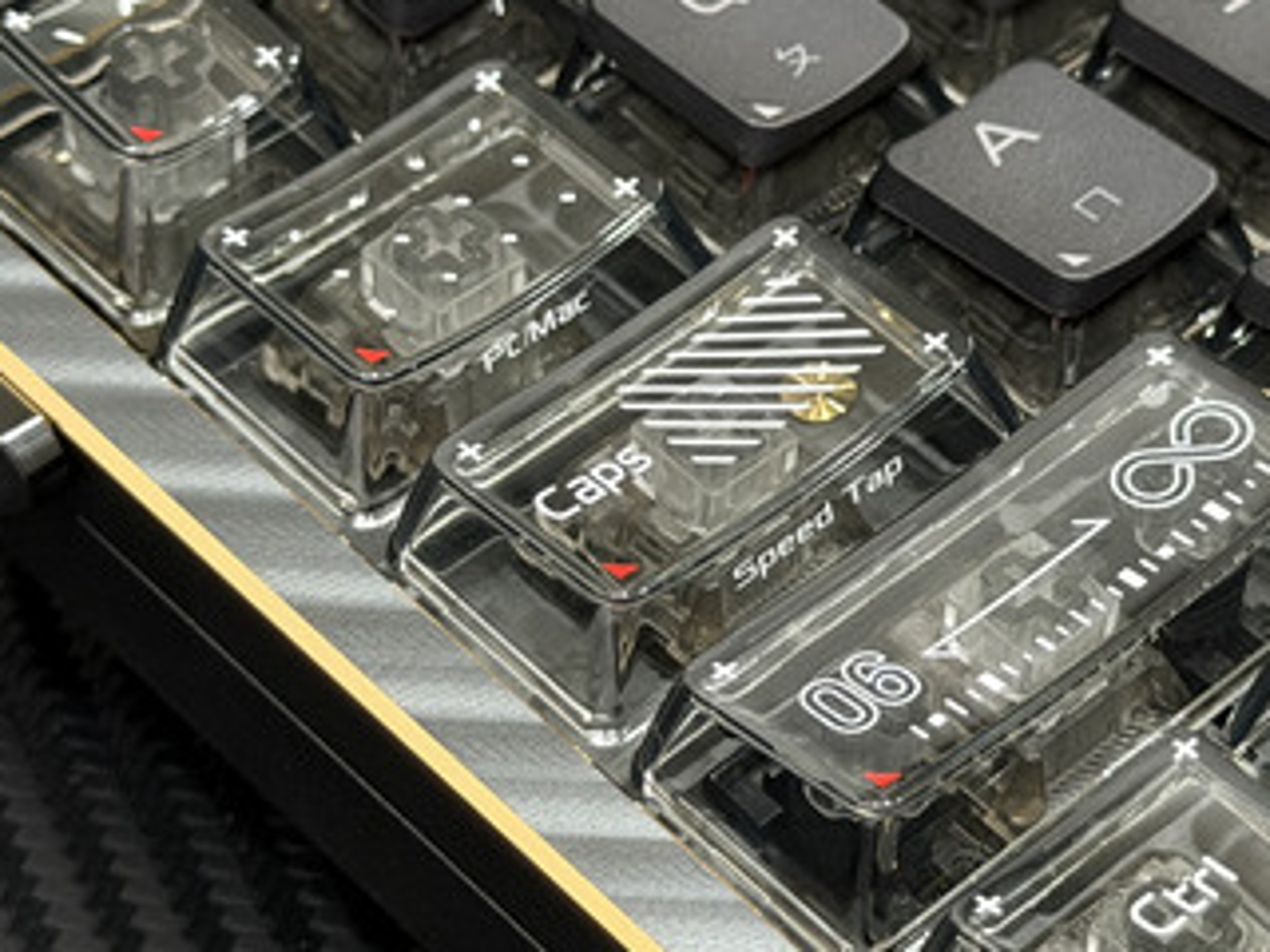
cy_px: 438
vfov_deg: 12.7
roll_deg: +5.7
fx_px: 4293
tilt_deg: -41.3
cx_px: 758
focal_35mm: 117
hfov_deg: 16.8
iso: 320
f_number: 1.78
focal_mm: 6.76
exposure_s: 1/40
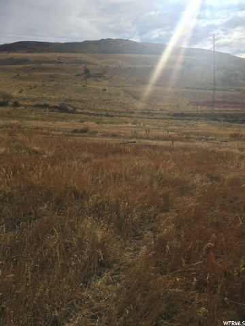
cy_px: 163
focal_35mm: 29
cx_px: 122
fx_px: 274
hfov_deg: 48.2
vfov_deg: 61.7
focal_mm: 4.15
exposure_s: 1/3205
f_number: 2.2
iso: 25
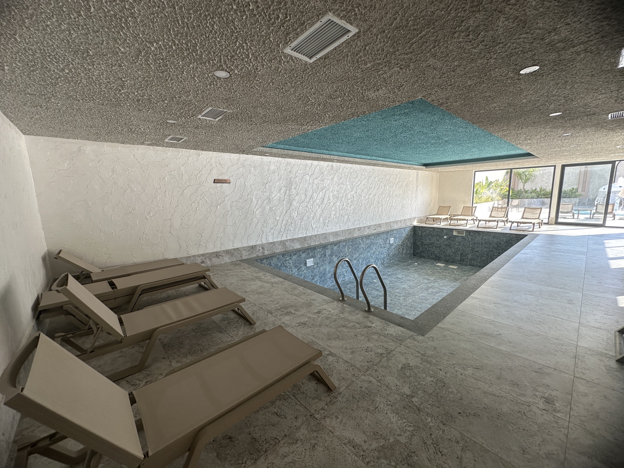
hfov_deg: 102.1
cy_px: 234
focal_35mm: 14
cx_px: 312
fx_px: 252
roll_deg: +1.4
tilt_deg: -8.4
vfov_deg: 85.7
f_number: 2.2
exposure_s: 1/137
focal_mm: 2.22
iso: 40
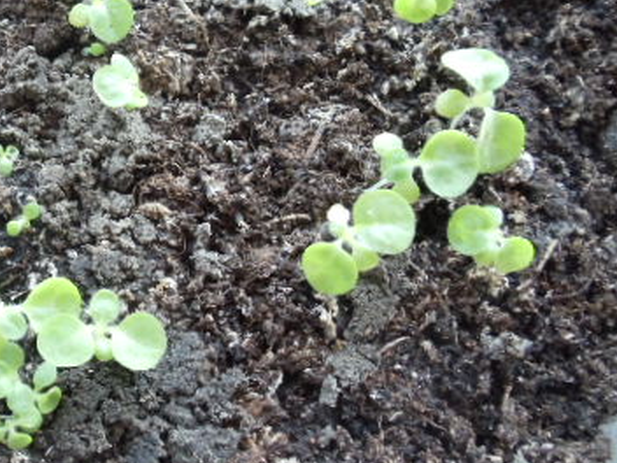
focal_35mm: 80
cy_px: 121
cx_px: 84
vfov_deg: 18.3
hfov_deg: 23.9
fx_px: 1426
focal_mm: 6
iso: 200
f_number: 3.5
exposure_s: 1/30
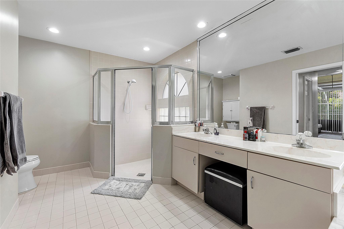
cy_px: 114
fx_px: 143
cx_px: 172
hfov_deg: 100.4
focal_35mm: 15
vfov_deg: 77.3
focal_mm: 10
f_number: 7.1
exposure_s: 1/25
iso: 250
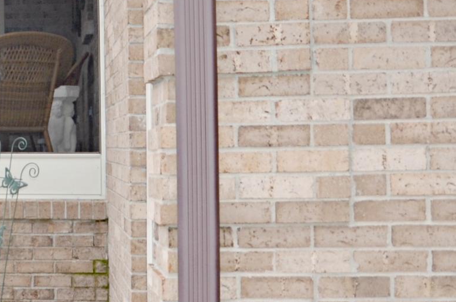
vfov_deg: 13.1
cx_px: -235
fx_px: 1315
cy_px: 114
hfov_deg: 17.6
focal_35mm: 104
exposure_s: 1/250
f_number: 5.6
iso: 100
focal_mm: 18
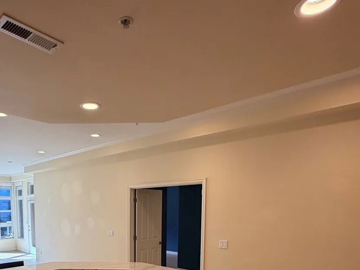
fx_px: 281
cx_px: 118
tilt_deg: -5.2
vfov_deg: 47.1
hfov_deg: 63.6
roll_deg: +0.1
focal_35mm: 27
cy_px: 234
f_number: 2.2
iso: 160
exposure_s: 1/118
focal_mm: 2.22
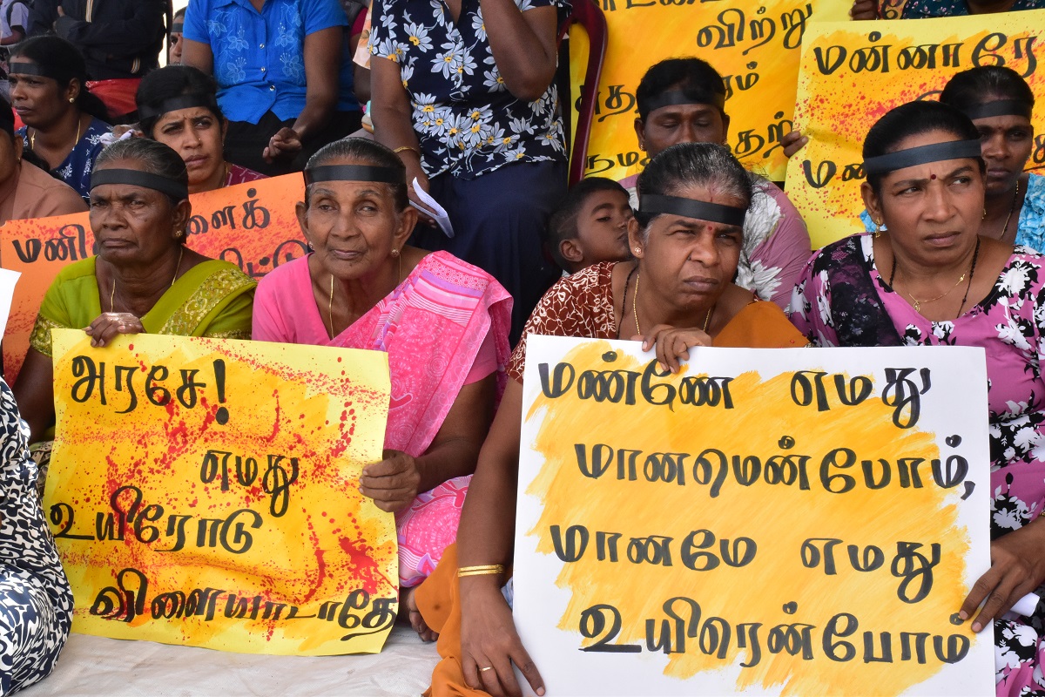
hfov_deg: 27.0
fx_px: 2177
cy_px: 348
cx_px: 522
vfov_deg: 18.2
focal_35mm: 75
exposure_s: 1/200
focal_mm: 50
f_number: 25
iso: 2000
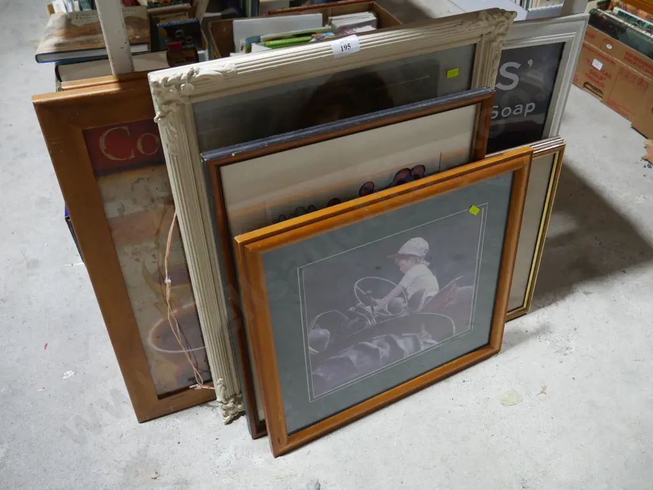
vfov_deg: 46.8
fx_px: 566
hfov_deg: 59.9
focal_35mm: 30
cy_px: 245
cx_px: 326
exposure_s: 1/60
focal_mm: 15
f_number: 3.6
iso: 320
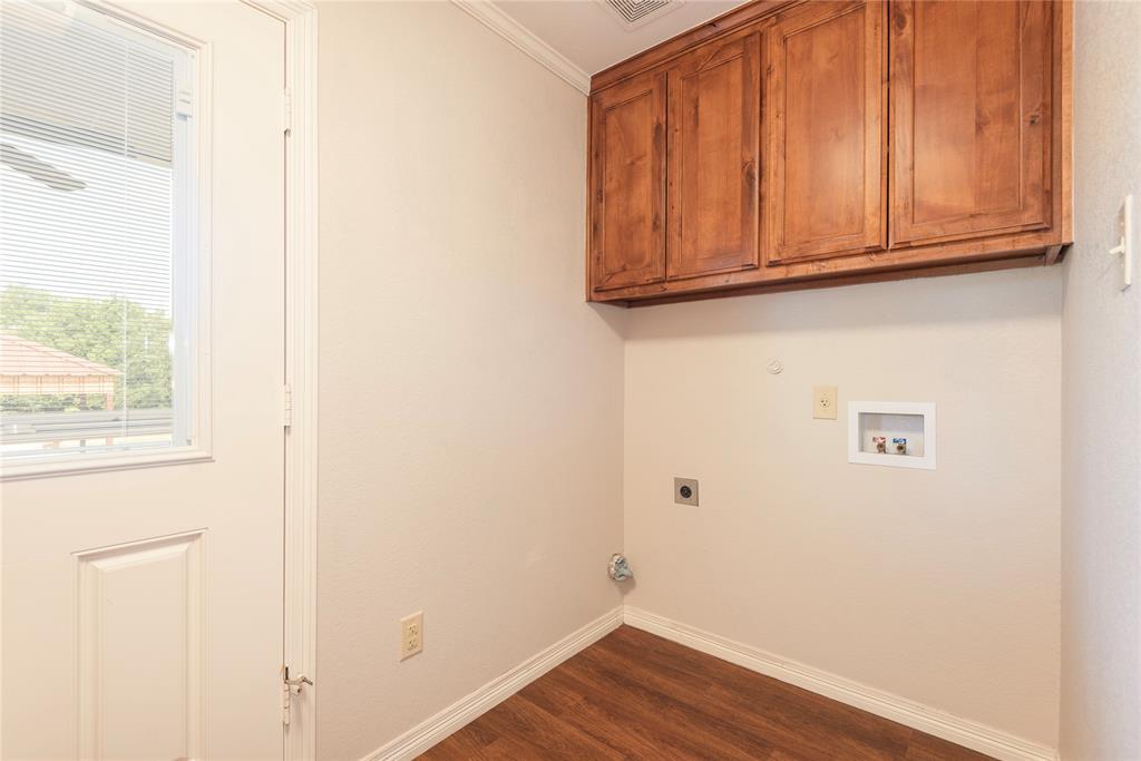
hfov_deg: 96.7
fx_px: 507
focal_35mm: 16
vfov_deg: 73.8
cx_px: 570
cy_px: 380
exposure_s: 1/2
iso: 100
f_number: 7.1
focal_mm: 16
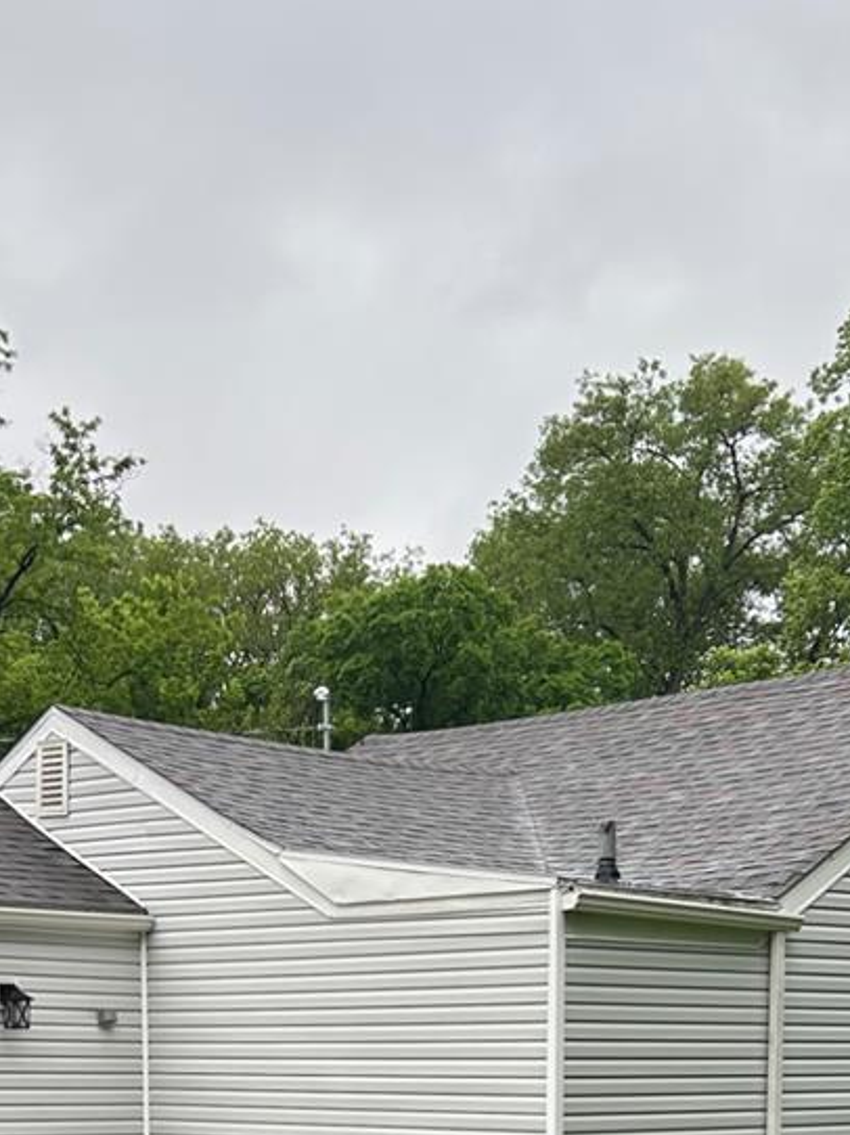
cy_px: 1263
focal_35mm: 72
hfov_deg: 20.3
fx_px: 2359
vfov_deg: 25.1
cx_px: 271
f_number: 1.5
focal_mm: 5.7
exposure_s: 1/333
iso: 50
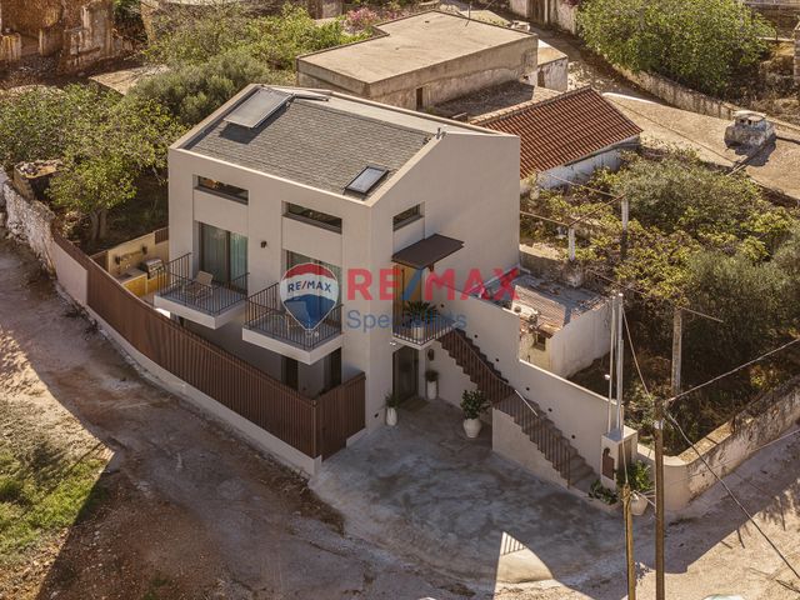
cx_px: 400
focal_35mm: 70
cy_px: 300
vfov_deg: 21.0
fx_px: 1618
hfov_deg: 27.8
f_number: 2.8
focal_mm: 19.35
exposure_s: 1/730
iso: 130
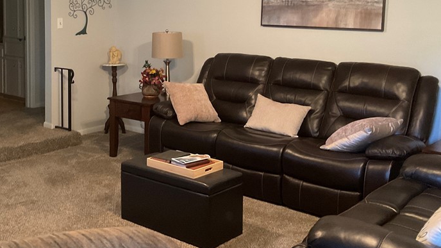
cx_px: 150
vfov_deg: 25.1
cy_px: 62
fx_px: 550
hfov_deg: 43.2
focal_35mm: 47
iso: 320
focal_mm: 3
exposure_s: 1/40
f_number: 1.8
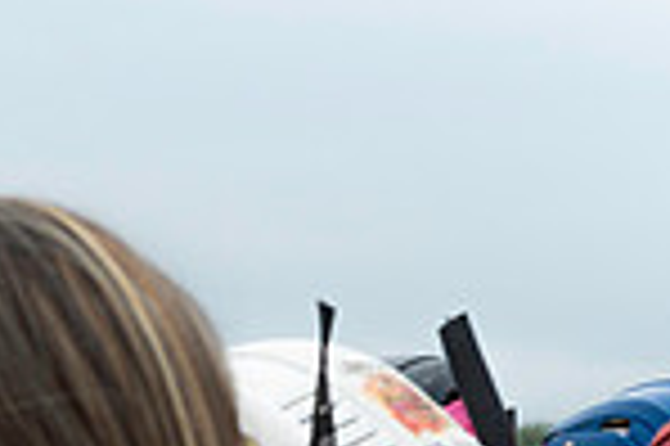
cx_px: -441
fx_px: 4350
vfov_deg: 5.7
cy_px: 860
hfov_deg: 8.5
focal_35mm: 234
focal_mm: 60
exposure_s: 1/80
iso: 400
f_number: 4.5
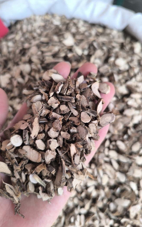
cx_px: 76
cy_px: 113
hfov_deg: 49.2
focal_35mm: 25
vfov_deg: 72.5
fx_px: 155
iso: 80
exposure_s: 1/100
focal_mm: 6.14
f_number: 1.65
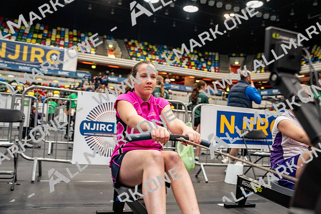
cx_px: 160
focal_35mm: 32
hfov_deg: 58.0
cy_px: 107
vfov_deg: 40.6
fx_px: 290
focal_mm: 32.5
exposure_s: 1/200
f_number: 2.8
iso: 1250
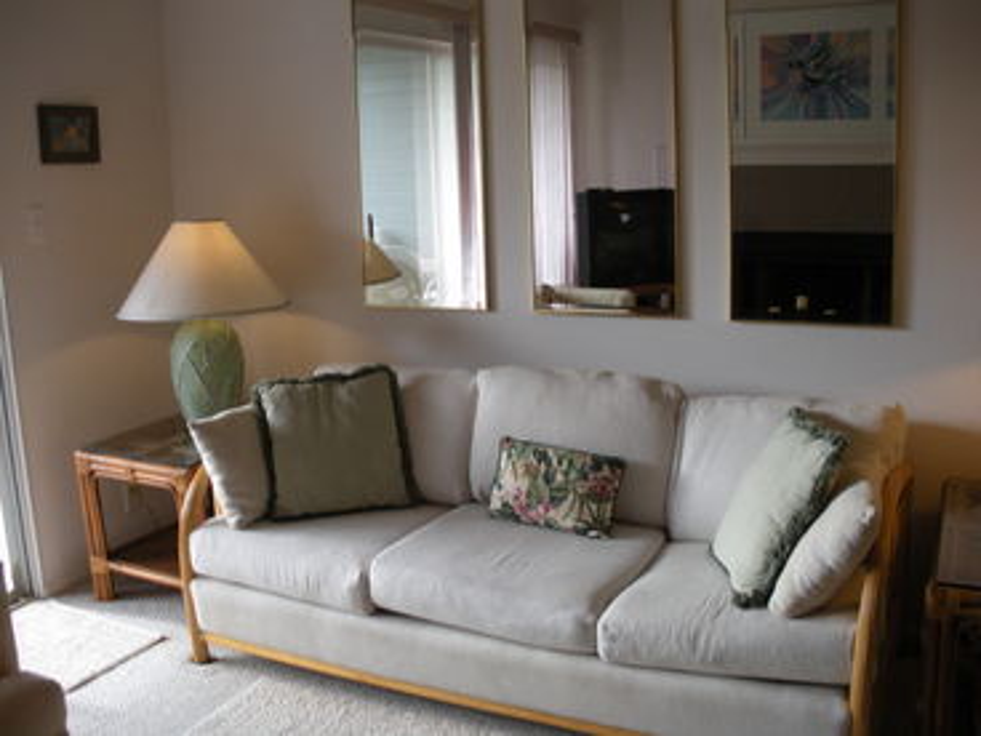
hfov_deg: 51.4
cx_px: 490
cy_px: 368
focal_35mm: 36
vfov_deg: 39.7
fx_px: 1020
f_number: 3.5
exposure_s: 1/55.5
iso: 146
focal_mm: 6.3
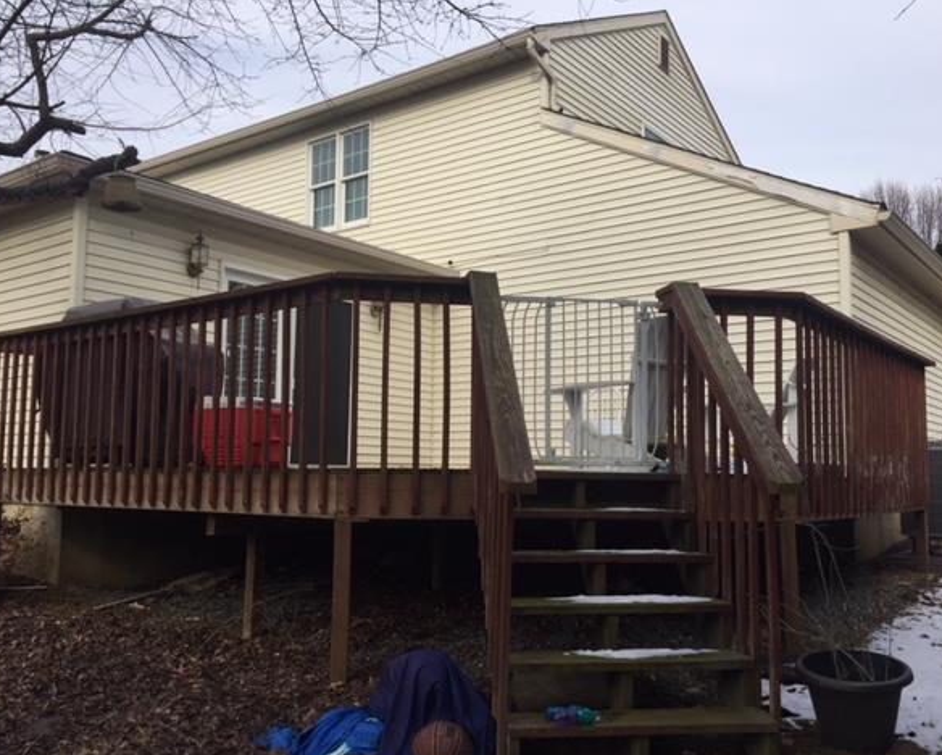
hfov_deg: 57.1
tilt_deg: +7.2
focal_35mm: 31
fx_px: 865
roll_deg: -1.5
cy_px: 384
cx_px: 498
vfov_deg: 47.2
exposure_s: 1/1236
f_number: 2.2
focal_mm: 4.15
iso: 32
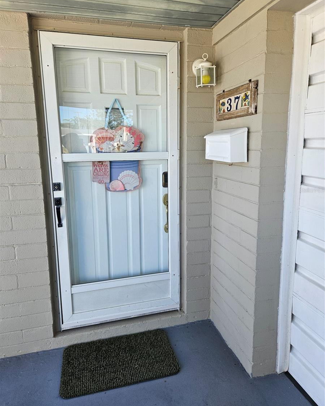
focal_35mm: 24
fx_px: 288
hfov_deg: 58.8
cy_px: 190
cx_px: 162
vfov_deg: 70.2
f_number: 1.8
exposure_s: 1/719
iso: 50
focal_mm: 5.4
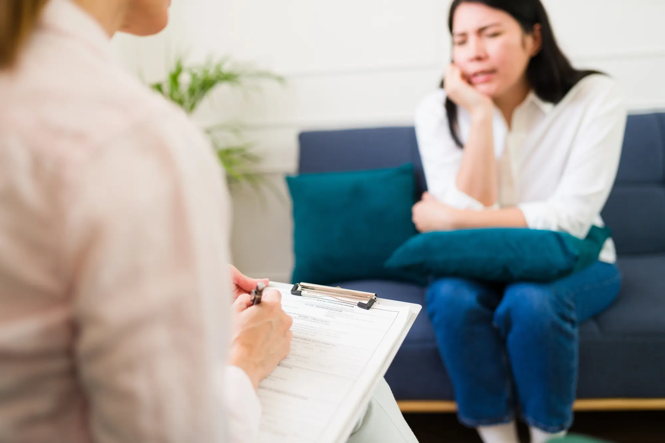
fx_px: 646
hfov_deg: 54.4
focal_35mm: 35
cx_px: 332
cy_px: 222
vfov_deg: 37.8
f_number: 1.8
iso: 400
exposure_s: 1/160
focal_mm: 35
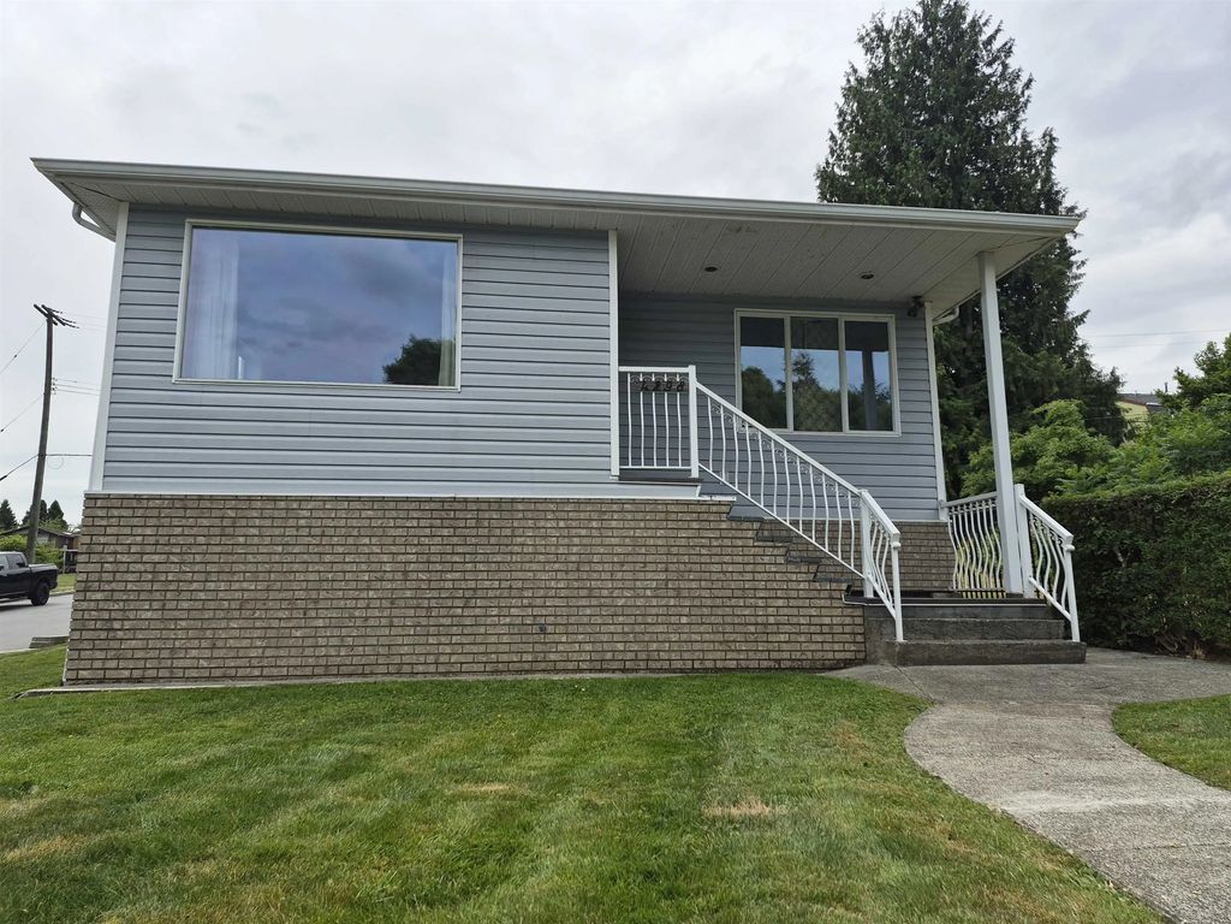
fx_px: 818
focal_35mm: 23
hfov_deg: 73.9
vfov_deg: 58.9
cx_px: 616
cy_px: 462
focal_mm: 5.4
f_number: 1.8
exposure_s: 1/6976
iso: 80
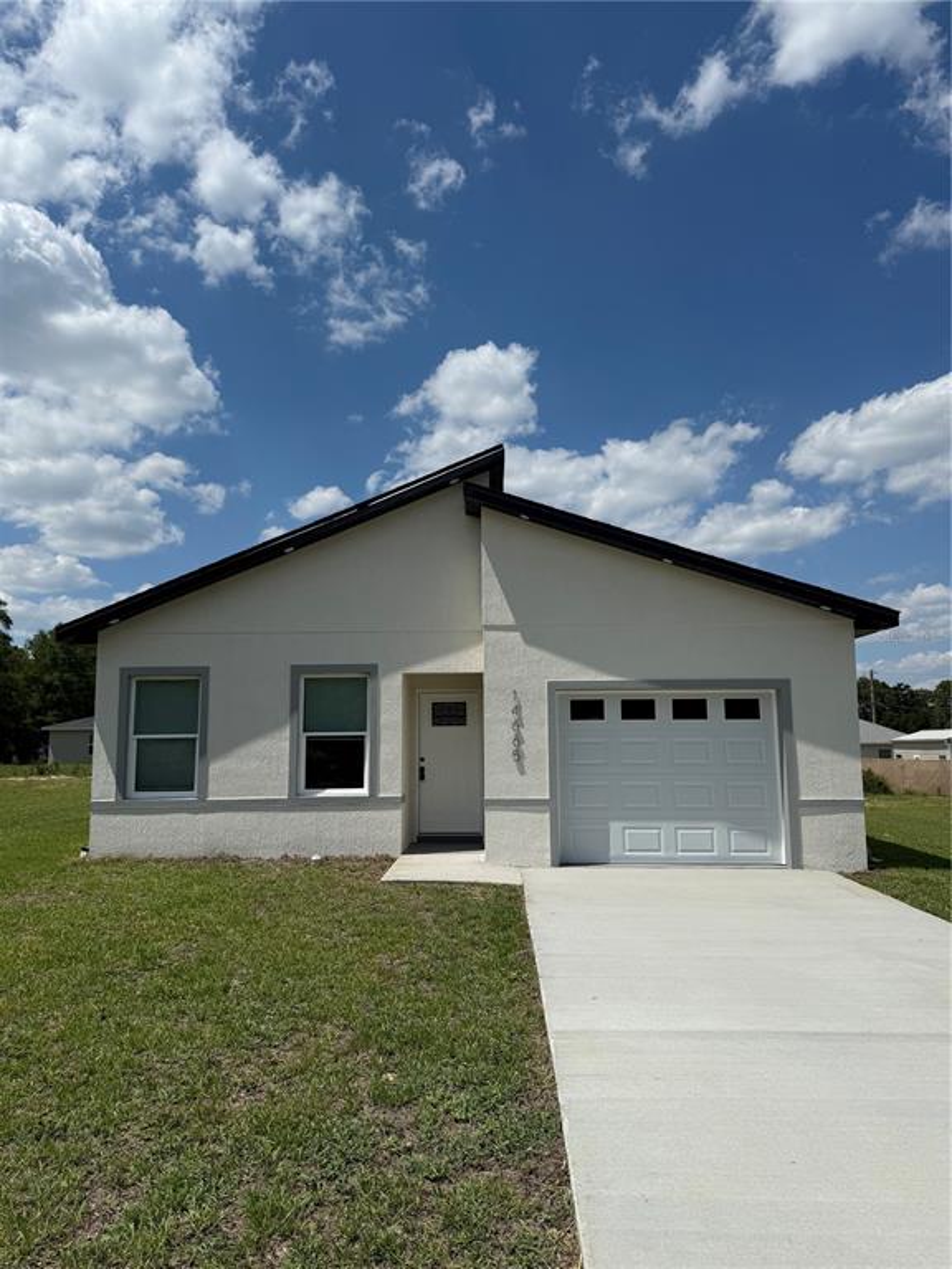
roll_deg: -0.1
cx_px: 476
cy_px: 634
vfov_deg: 71.6
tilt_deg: +7.4
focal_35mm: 24
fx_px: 880
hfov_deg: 56.8
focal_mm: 6.76
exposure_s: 1/10309
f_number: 1.78
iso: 80
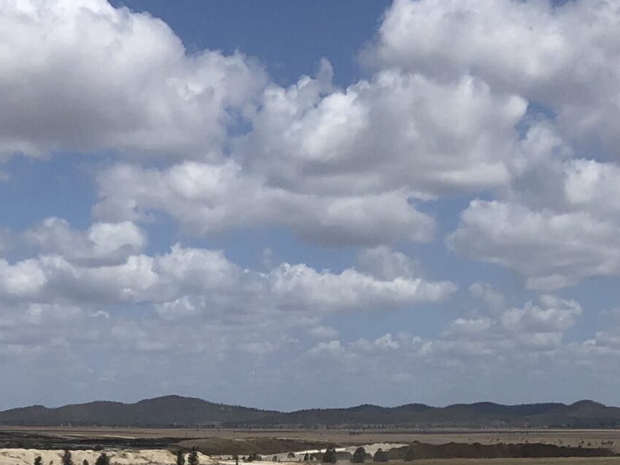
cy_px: 688
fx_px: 1522
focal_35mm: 85
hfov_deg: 23.0
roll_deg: +0.1
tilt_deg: -10.4
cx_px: 303
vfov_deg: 16.0
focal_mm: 3.99
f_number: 1.8
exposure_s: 1/6897
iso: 25
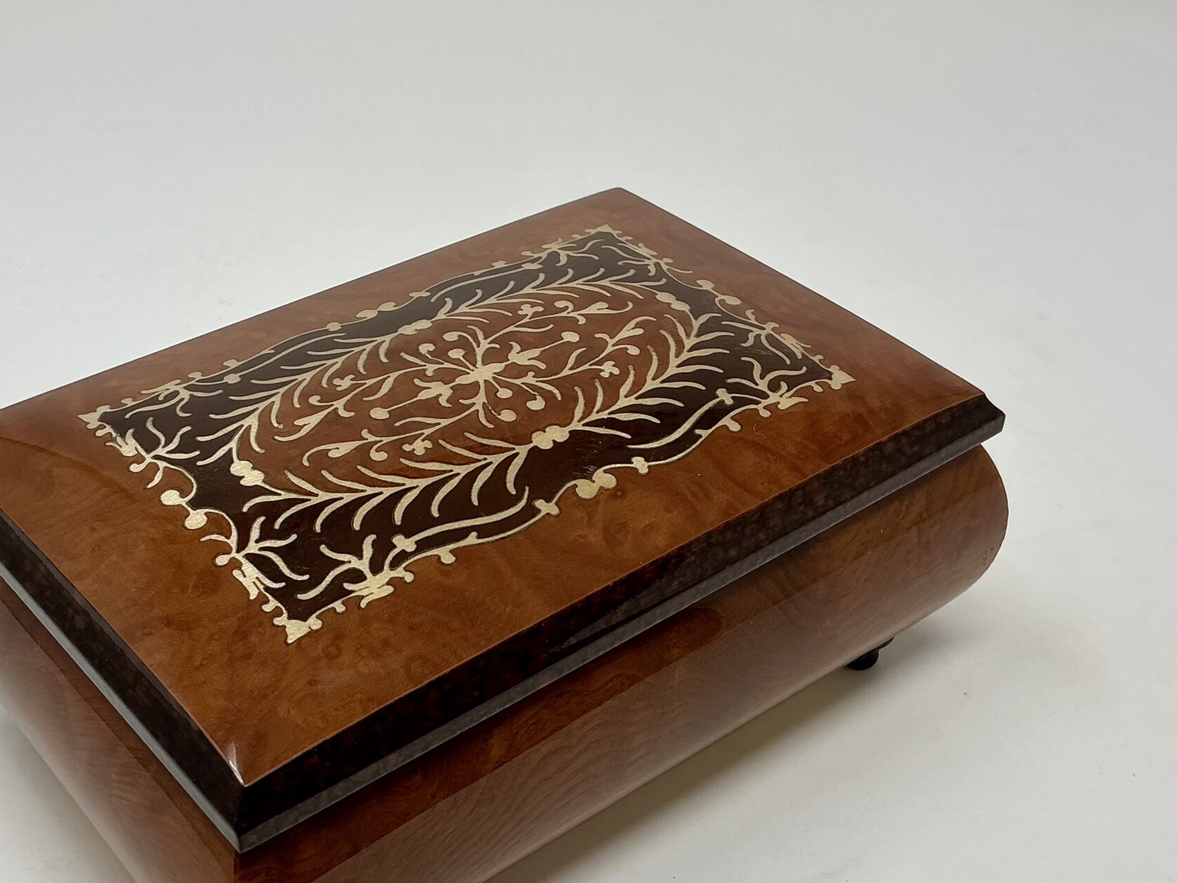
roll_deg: -1.1
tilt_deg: -44.3
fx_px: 1496
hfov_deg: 42.8
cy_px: 645
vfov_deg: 32.3
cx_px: 488
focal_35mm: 44
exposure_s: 1/139
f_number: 1.8
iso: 16
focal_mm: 3
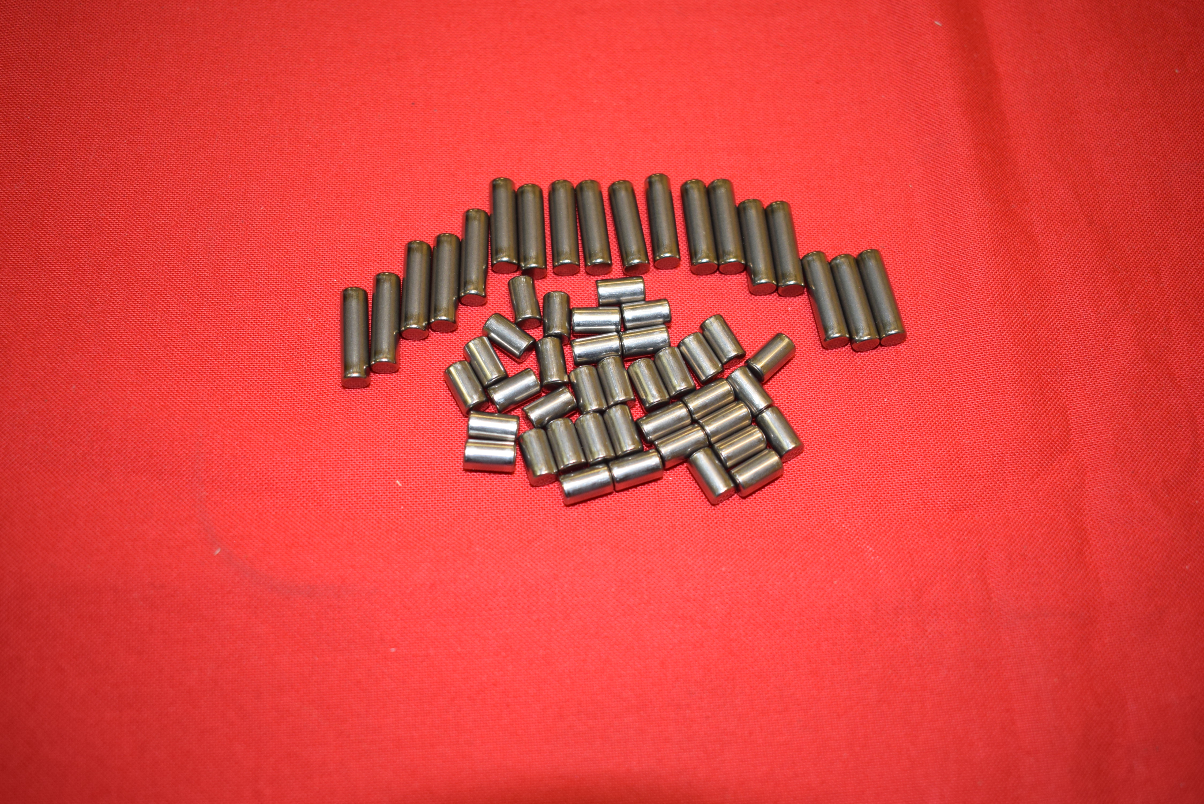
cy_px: 402
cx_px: 602
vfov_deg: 35.5
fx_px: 1254
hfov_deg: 51.3
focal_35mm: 38
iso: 500
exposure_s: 1/80
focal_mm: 25
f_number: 4
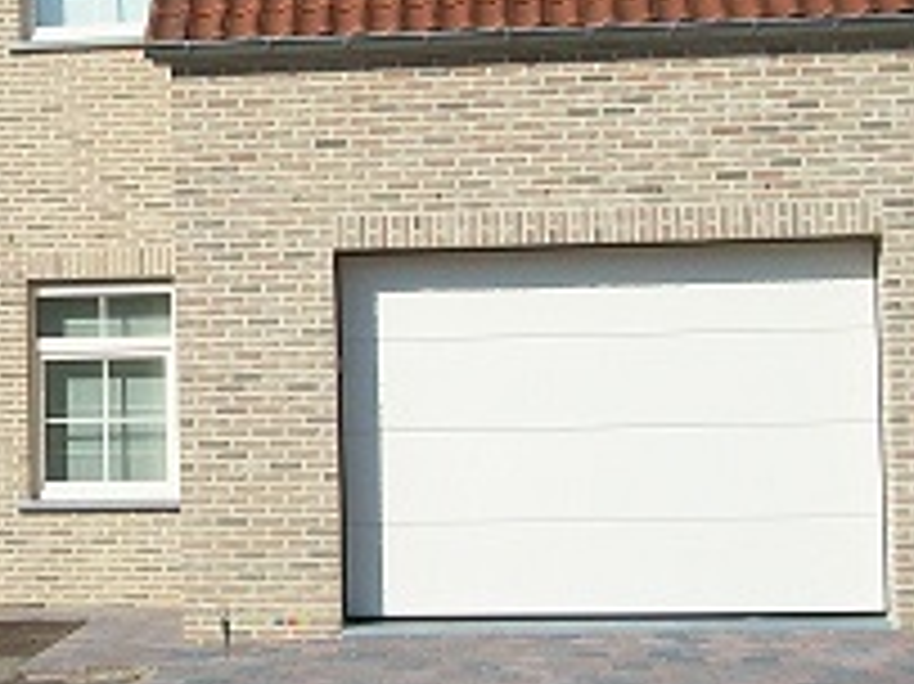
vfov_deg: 16.1
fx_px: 2401
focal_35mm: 91
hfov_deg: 20.7
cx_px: -54
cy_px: 153
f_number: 4.8
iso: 80
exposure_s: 1/865
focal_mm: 6
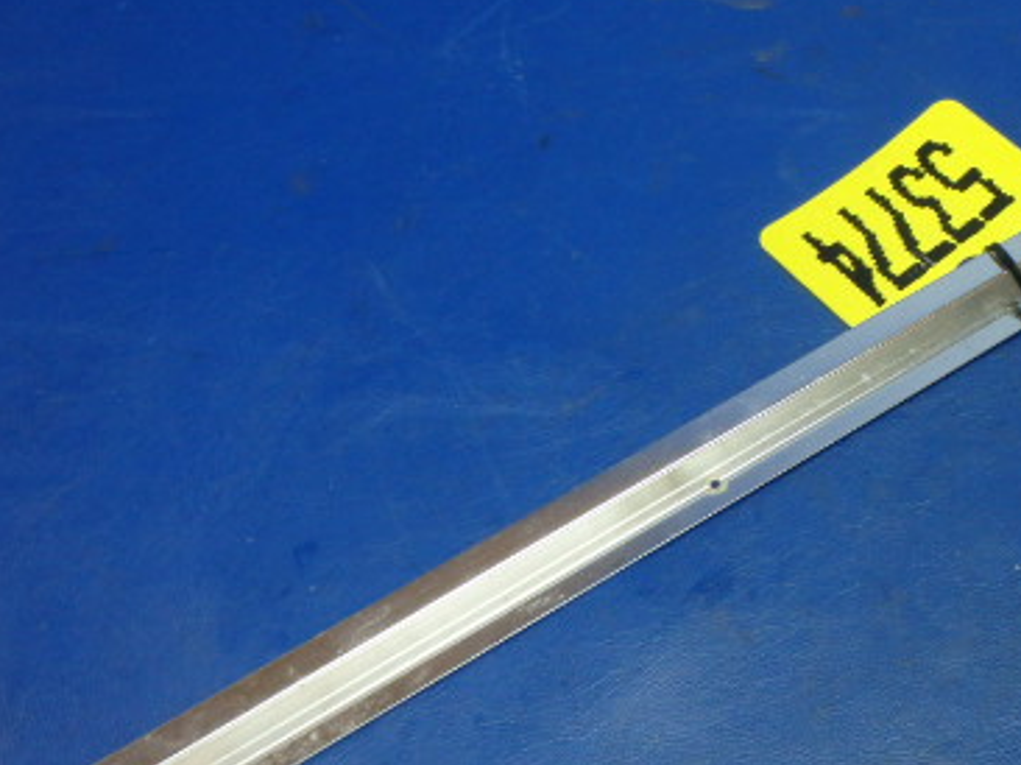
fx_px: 1444
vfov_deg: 29.5
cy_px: 296
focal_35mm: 49
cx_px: 884
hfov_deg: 36.9
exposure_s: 1/30
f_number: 3.9
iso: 250
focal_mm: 5
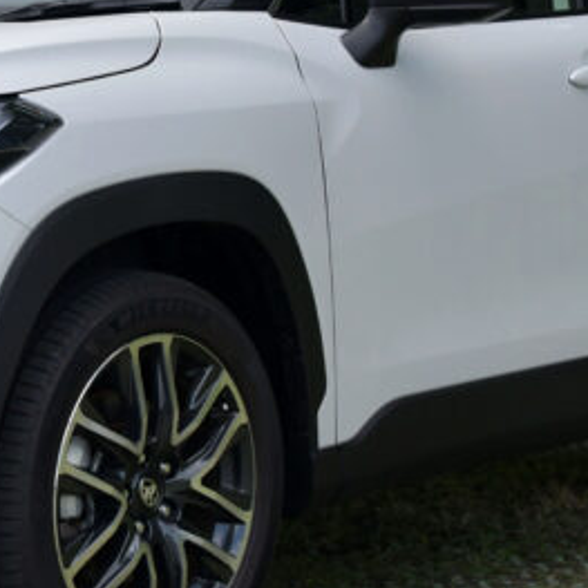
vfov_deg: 12.5
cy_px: 126
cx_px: 58
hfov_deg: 12.5
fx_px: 2671
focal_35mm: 139
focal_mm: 42
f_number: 7.1
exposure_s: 1/2500
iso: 1000
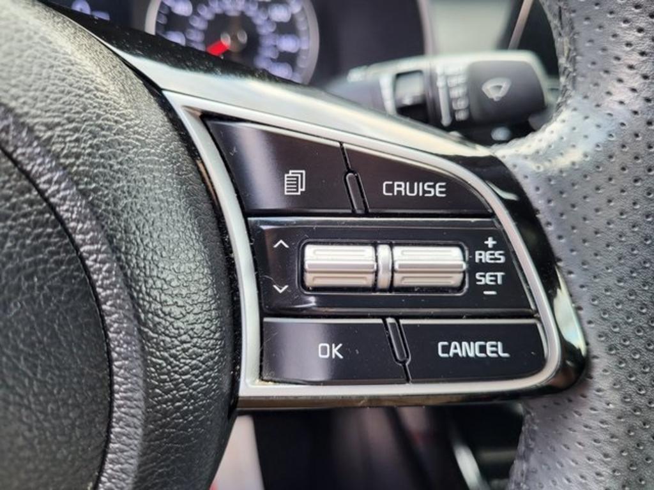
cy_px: 245
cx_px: 327
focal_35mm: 26
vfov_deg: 53.1
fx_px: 491
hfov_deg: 67.3
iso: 160
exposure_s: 1/120
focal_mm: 5.4
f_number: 1.8
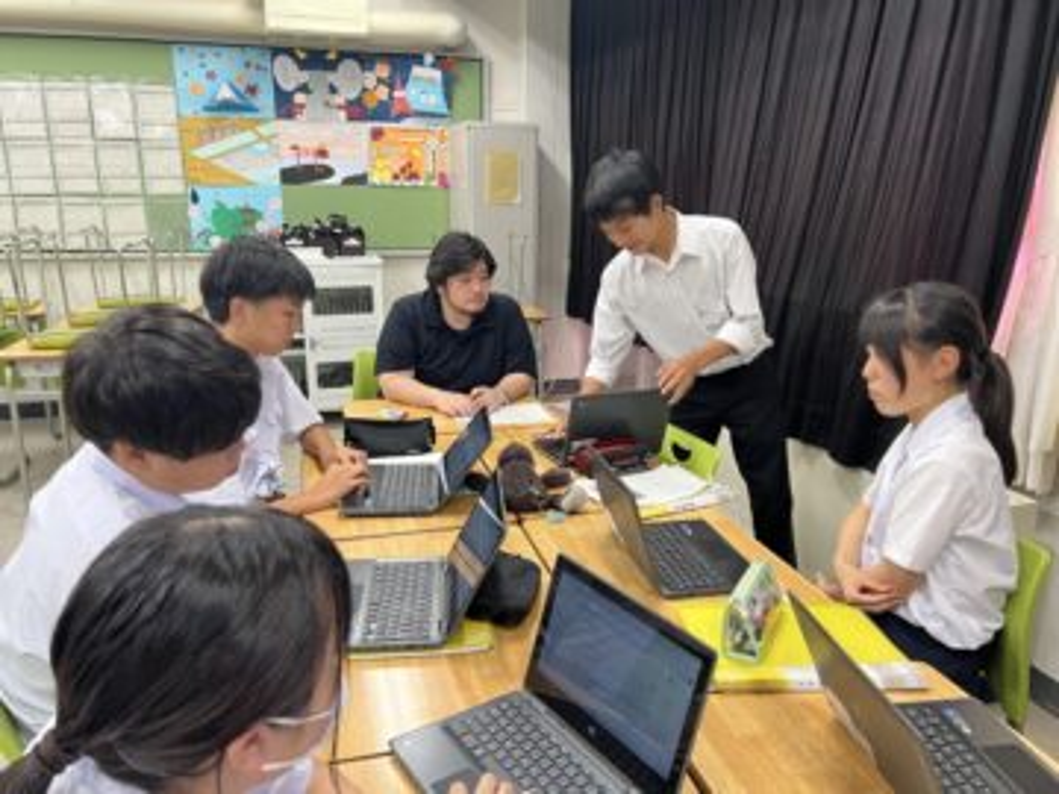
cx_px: 530
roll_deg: -0.8
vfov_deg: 53.1
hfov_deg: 67.3
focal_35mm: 26
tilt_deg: -16.4
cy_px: 397
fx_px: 795
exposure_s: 1/60
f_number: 1.5
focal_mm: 5.7
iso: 100
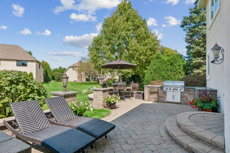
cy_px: 76
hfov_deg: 90.1
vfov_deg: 67.2
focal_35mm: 18
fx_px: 115
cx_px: 115
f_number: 8
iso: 400
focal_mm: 12
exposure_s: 1/500
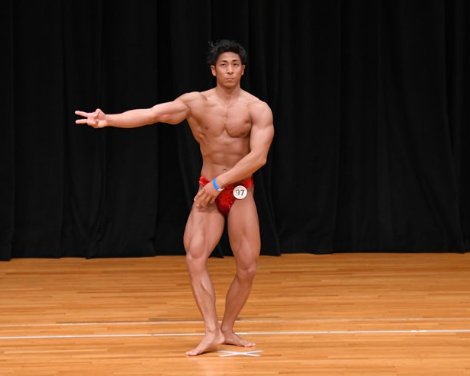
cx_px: 201
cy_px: 190
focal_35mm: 301
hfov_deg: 6.4
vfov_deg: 5.1
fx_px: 4188
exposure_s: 1/400
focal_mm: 170
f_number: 5.6
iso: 3200
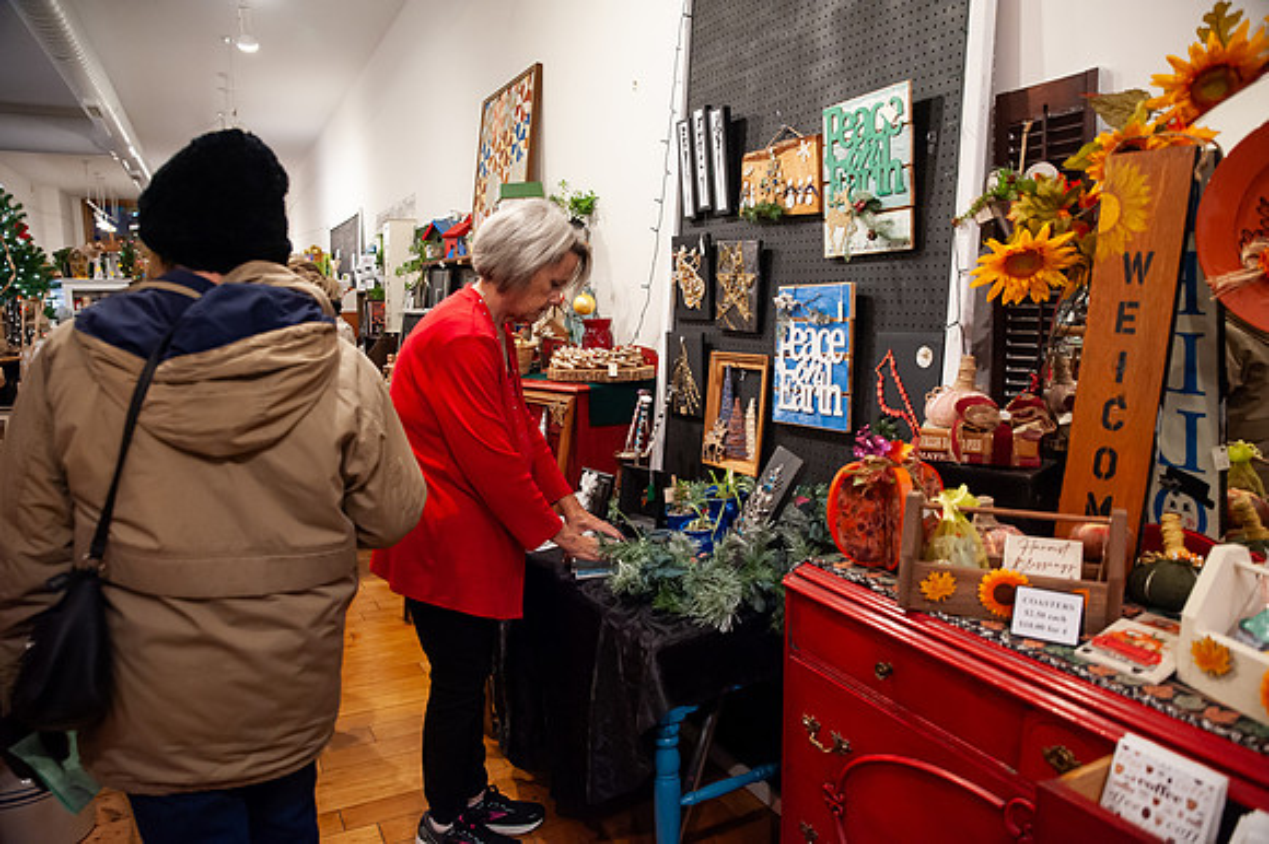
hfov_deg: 73.8
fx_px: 845
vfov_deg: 53.1
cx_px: 634
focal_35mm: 24
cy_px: 422
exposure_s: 1/125
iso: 1600
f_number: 3.2
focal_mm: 24
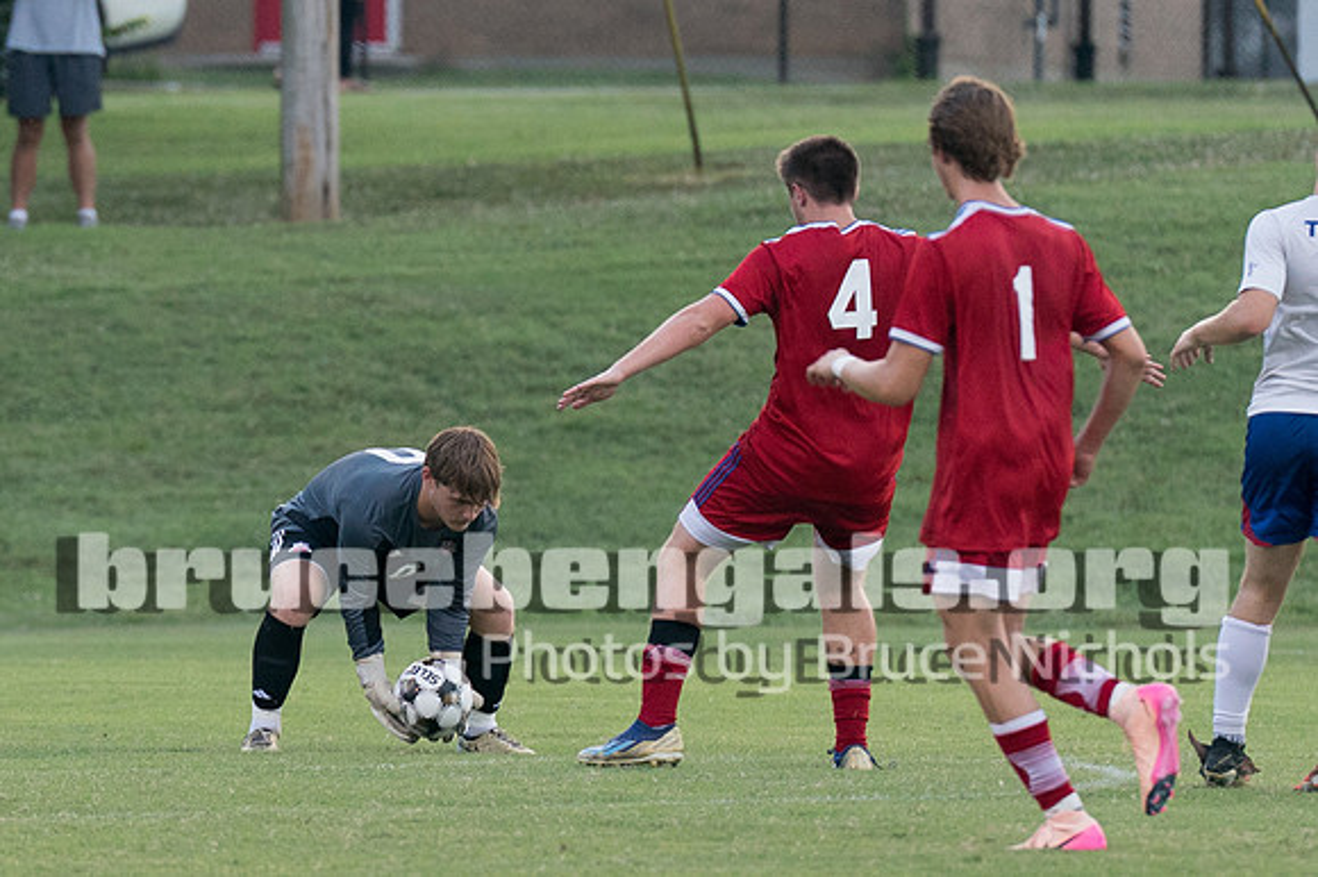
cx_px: 347
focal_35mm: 570
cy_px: 554
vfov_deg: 2.4
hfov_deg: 3.6
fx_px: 20856
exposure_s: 1/1250
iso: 1600
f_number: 3.2
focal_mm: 200
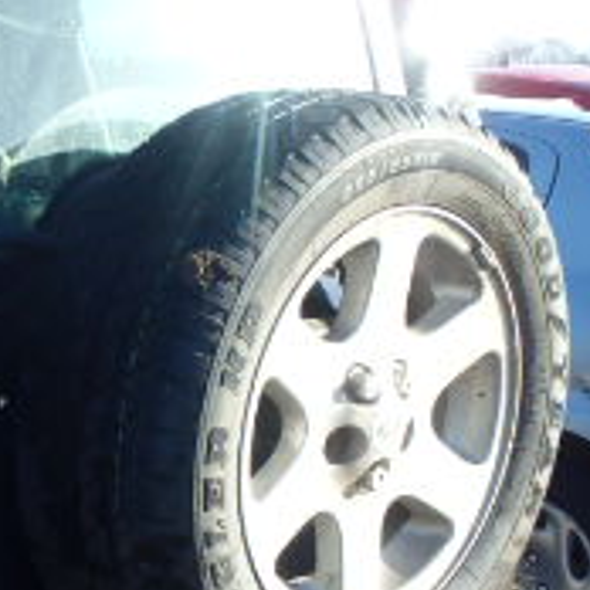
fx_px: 1755
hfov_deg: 16.9
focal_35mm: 91
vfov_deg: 19.0
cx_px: -349
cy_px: 400
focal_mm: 5
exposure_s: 1/250
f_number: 3.9
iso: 125
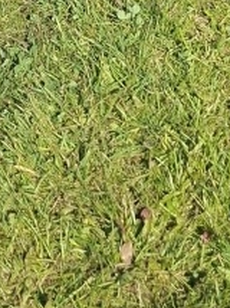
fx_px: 1145
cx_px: -33
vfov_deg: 13.3
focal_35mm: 129
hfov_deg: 11.3
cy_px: -291
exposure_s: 1/1269
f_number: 1.8
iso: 50
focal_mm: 5.54
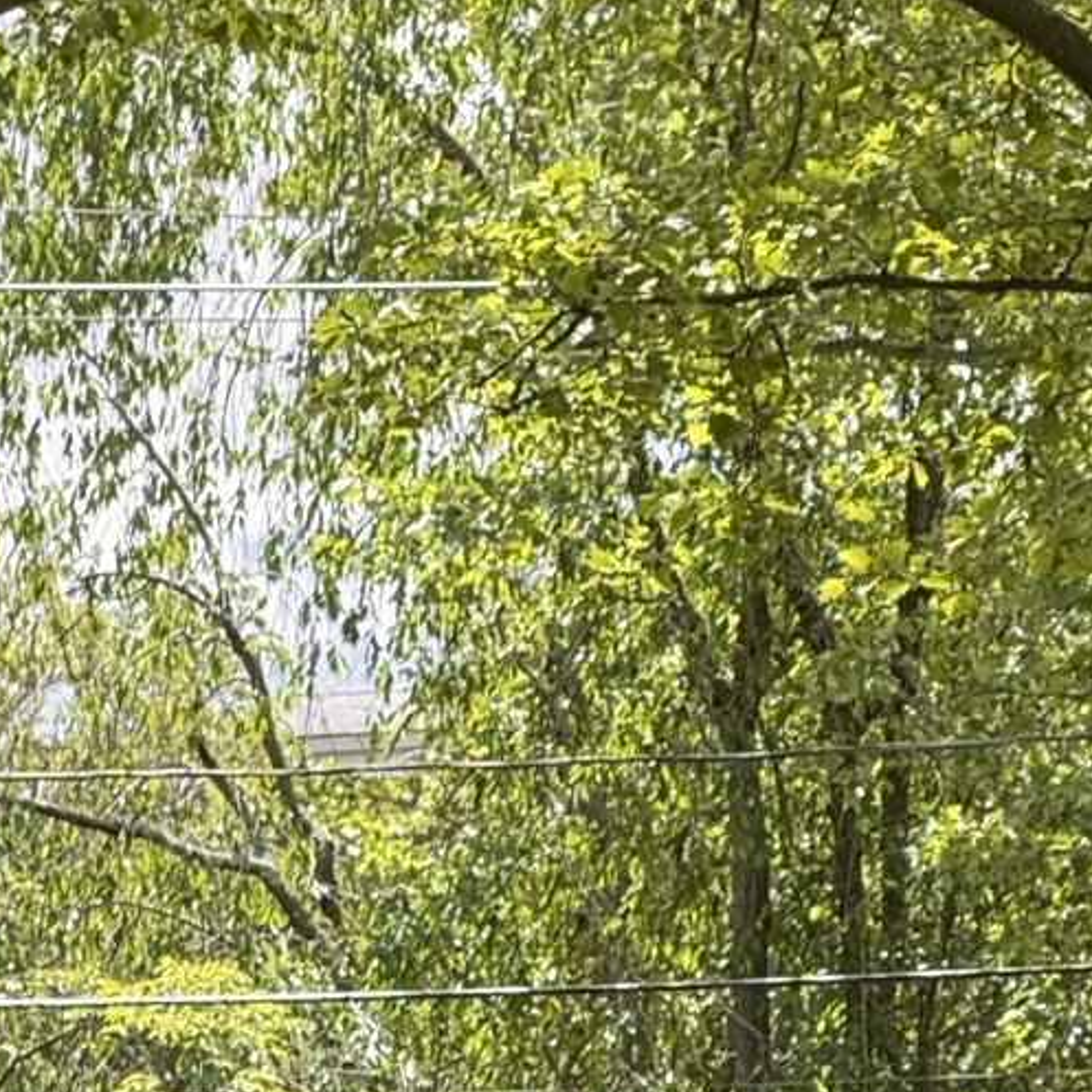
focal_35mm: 427
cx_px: 848
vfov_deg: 4.1
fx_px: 15240
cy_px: 1769
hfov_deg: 4.1
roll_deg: +0.7
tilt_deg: +0.7
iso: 64
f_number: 2.8
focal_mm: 15.66
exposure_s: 1/352
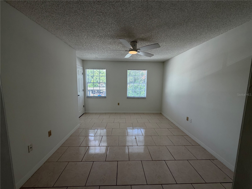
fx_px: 102
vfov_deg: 85.7
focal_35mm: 14
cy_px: 94
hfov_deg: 102.1
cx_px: 126
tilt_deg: -7.2
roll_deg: -0.6
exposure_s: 1/120
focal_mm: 2.22
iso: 64
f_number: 2.2
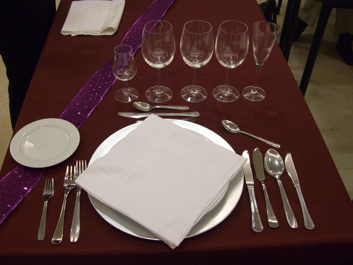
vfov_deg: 37.7
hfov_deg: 49.0
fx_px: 388
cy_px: 132
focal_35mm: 38
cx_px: 176
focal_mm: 7.9
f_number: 2.8
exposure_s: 1/80
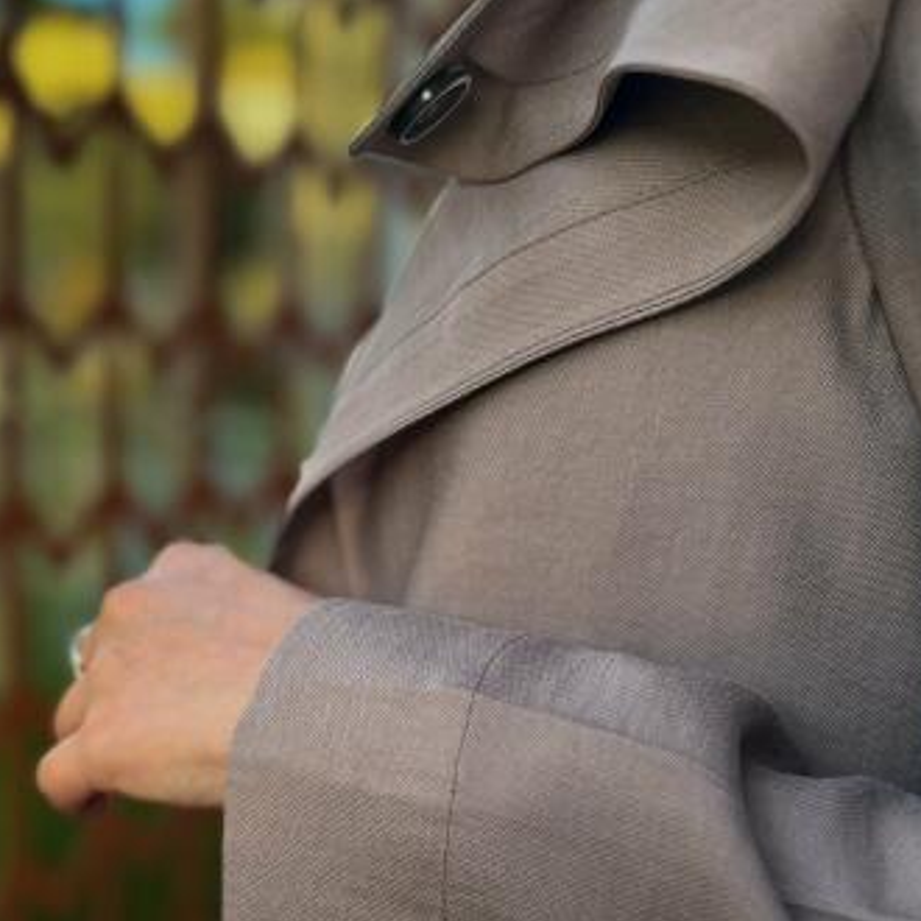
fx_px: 1355
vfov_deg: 36.6
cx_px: 434
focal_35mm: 45
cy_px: 698
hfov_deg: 37.5
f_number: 1.8
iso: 100
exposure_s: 1/470
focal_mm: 6.76
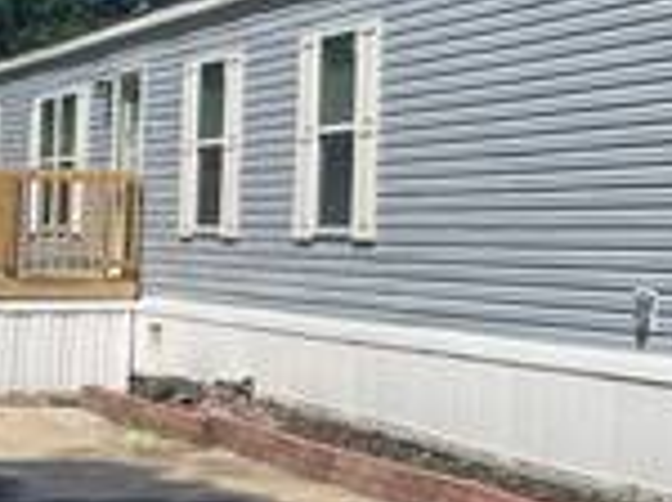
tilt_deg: +5.7
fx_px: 1725
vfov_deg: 16.4
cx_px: 699
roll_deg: -1.0
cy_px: 99
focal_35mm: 89
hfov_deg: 21.2
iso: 32
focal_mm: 4.2
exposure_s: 1/4831
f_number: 1.6
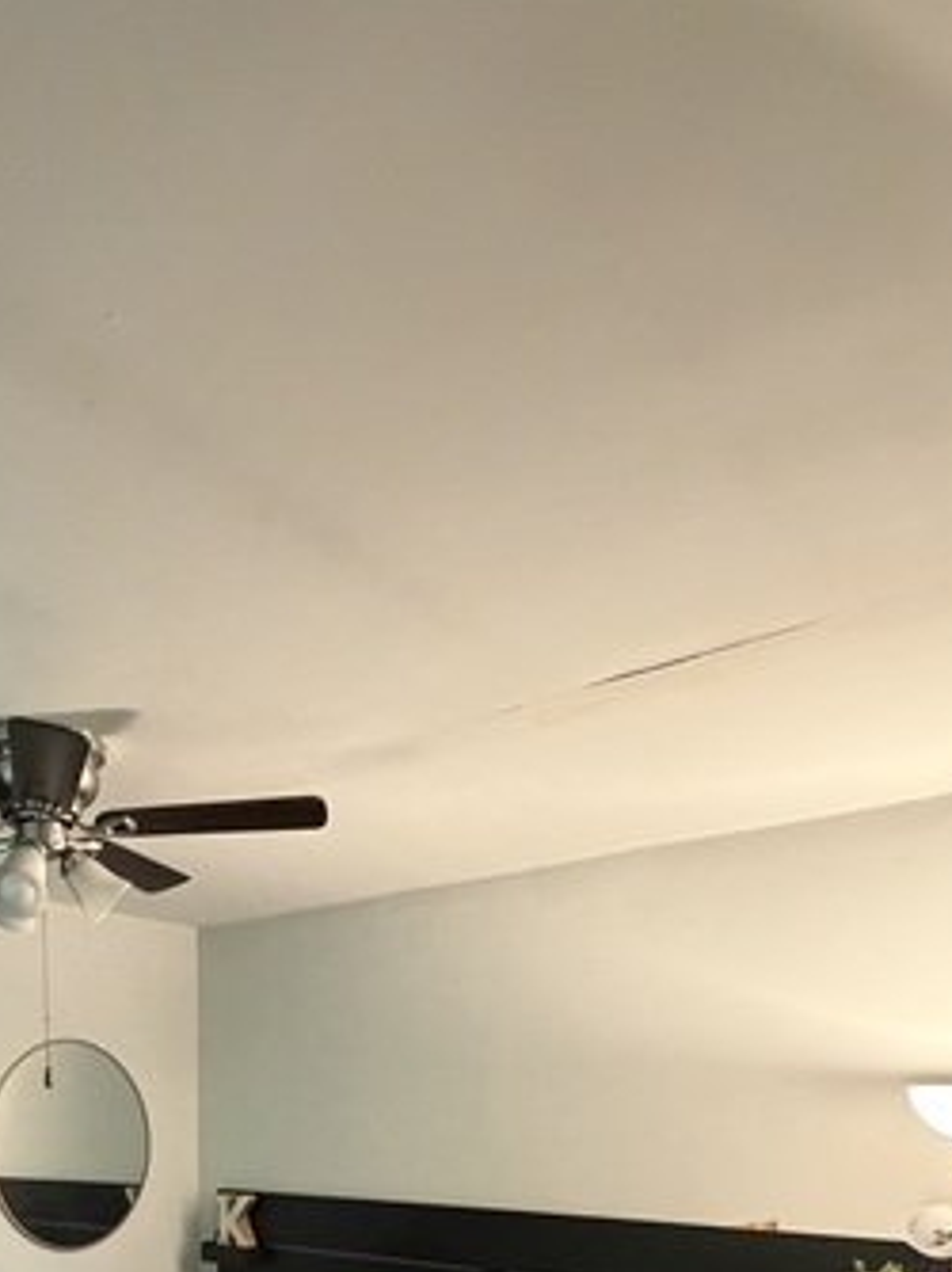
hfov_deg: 47.1
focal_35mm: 28
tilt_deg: -7.7
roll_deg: +0.5
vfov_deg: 52.0
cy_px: 1243
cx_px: 194
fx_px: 1028
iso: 800
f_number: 2.2
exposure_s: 1/60
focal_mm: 2.22
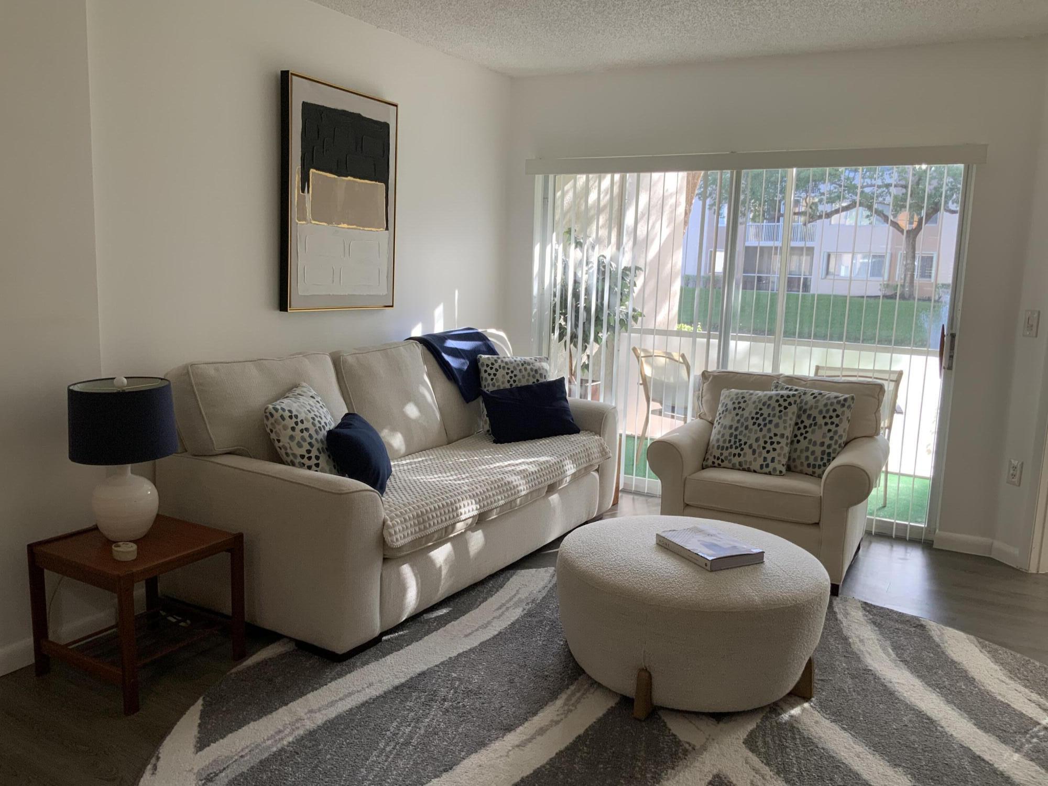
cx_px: 524
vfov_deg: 48.2
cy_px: 393
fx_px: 878
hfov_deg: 61.7
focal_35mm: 29
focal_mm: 3
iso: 32
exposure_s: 1/60
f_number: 1.8
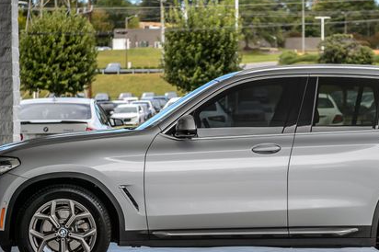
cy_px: 160
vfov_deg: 10.2
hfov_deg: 15.3
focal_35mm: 134
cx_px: 250
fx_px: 1410
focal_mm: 70
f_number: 4
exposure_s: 1/1600
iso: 100
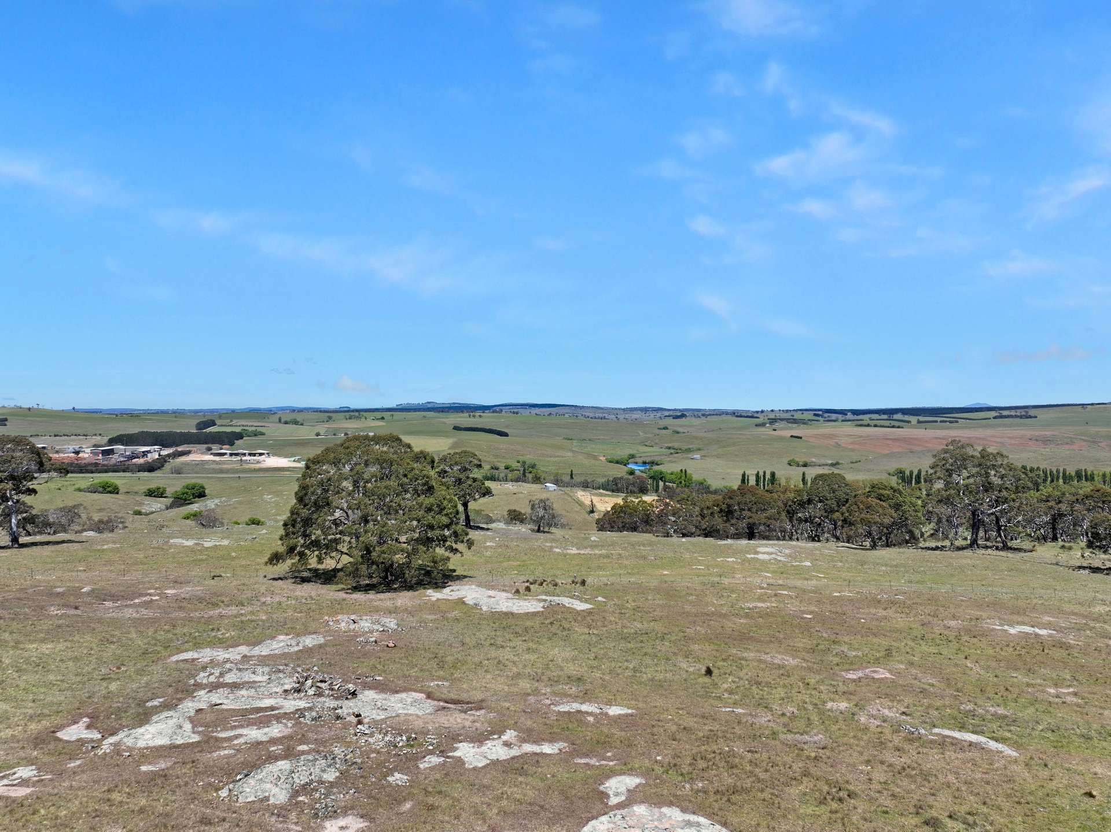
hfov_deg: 71.6
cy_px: 416
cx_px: 556
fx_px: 770
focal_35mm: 24
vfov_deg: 56.8
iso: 100
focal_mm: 12.29
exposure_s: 1/2000
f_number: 2.8
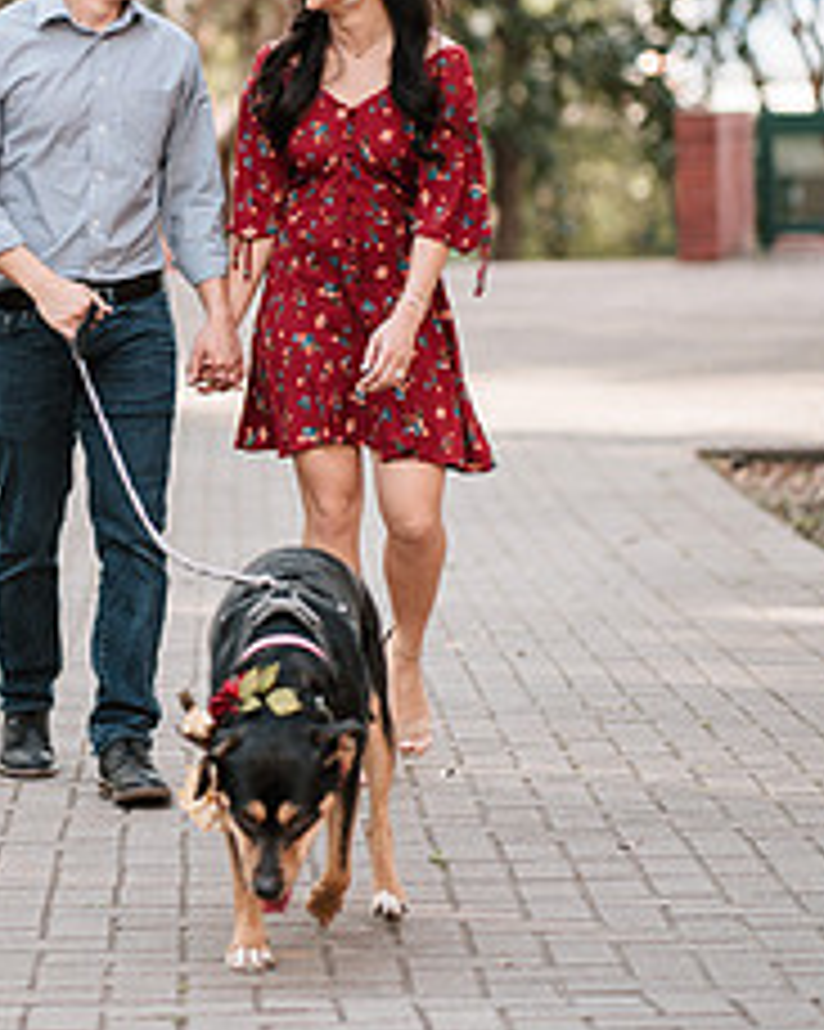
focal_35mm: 157
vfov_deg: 12.2
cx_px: 234
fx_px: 4789
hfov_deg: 9.8
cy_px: 157
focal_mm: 85
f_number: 1.8
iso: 100
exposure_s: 1/320
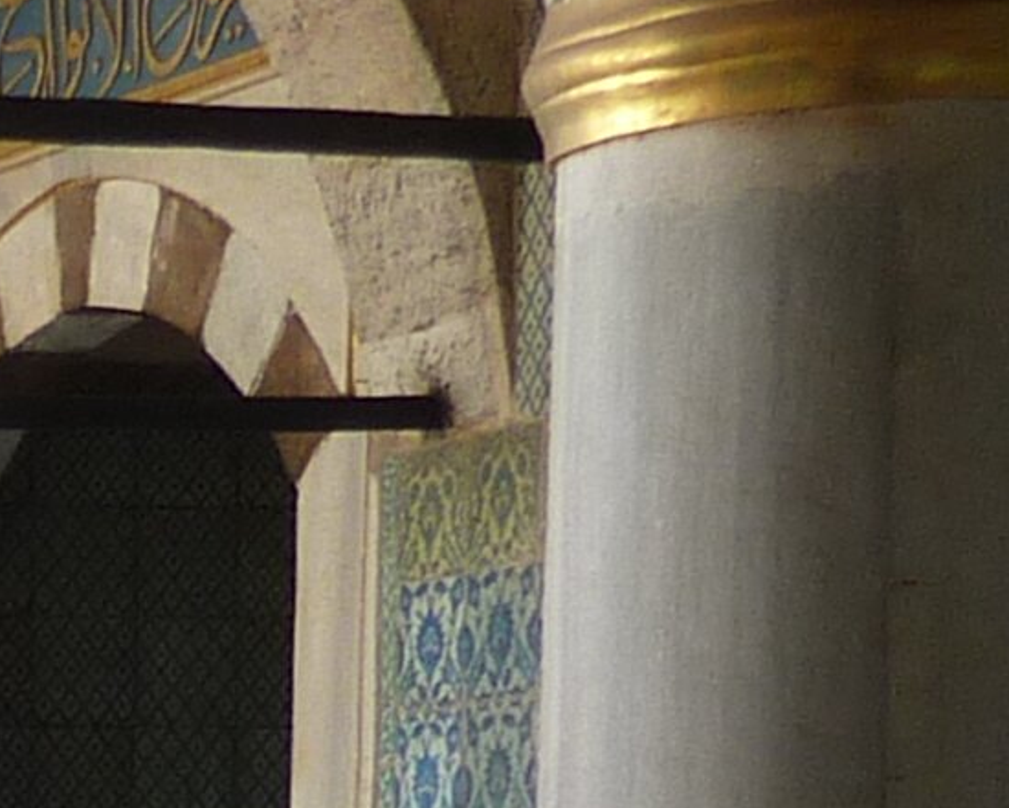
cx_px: -1497
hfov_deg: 10.2
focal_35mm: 162
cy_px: 1660
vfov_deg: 8.9
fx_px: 4838
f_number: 3.3
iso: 80
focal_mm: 4.1
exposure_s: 1/60
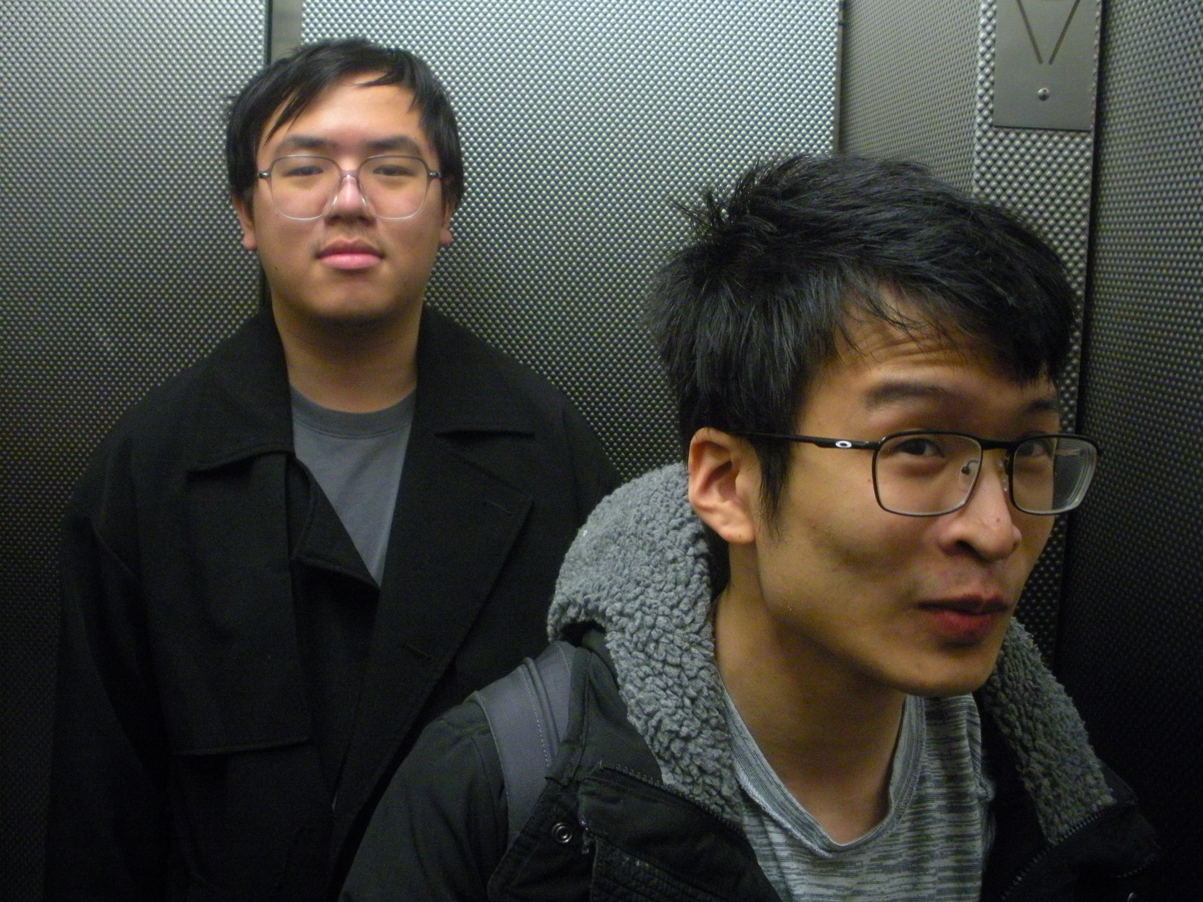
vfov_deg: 39.7
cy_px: 451
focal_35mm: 36
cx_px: 602
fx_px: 1251
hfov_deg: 51.4
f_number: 3.5
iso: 400
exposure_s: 1/34.3
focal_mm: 6.3
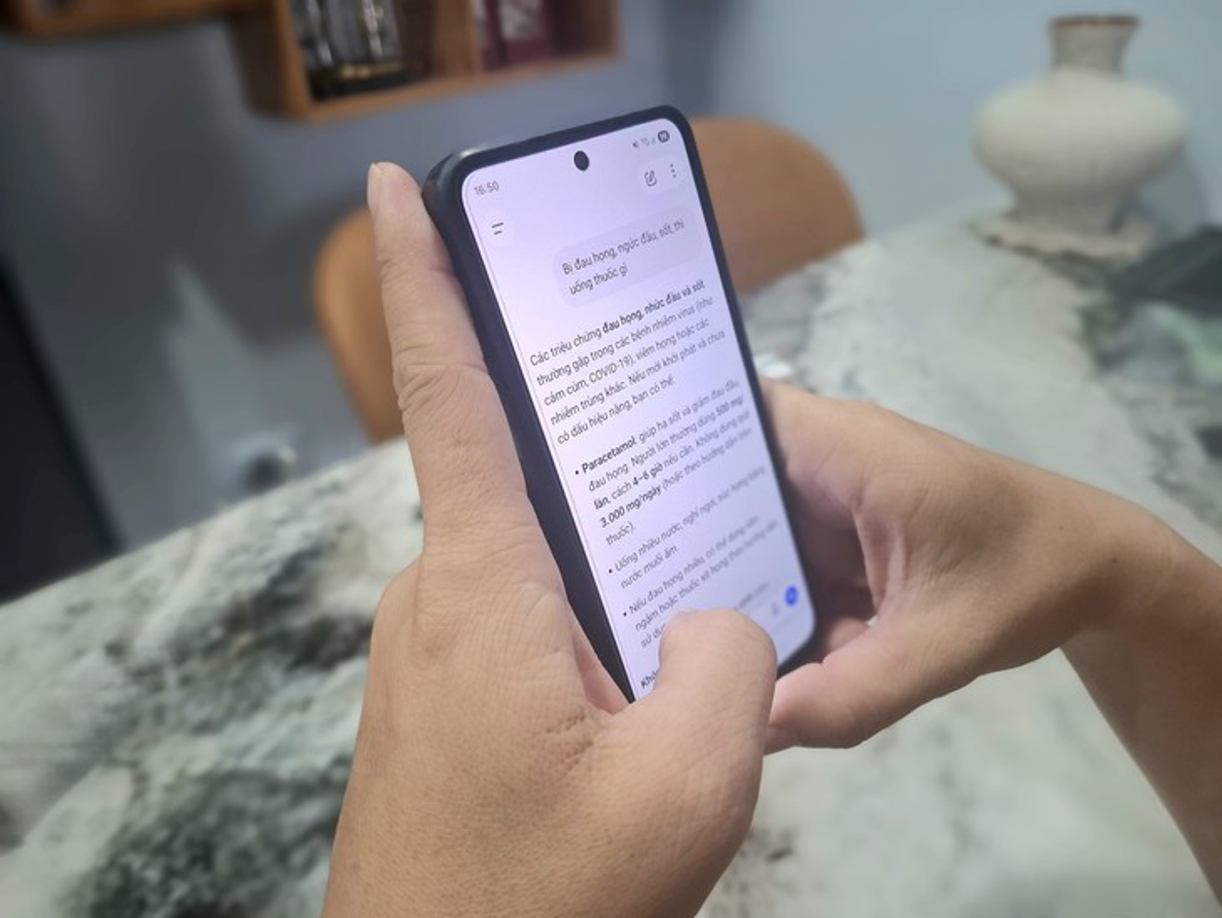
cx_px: 611
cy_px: 459
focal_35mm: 23
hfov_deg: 73.9
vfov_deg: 58.9
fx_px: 812
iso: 250
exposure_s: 1/33
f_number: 1.8
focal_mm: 5.54
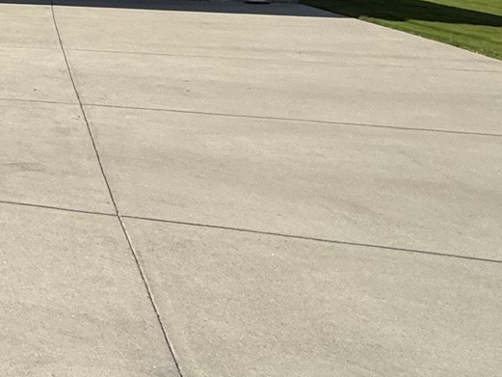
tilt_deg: +4.2
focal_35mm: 55
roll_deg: +0.3
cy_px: -120
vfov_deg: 23.4
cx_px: -390
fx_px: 798
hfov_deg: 22.1
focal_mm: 2.22
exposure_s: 1/2506
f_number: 2.2
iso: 50
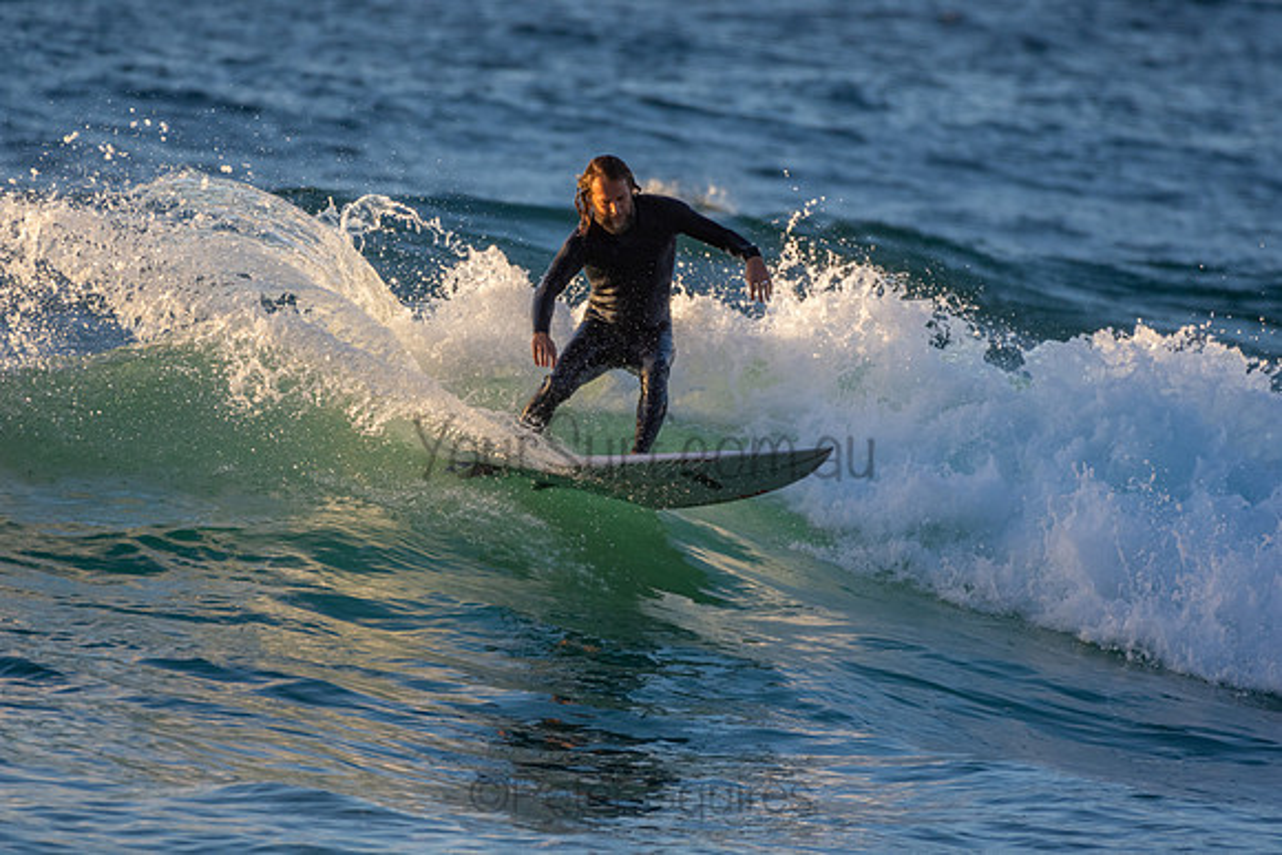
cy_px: 428
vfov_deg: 1.8
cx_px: 641
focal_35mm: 750
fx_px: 26713
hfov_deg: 2.7
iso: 720
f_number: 5.6
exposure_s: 1/1250
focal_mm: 500
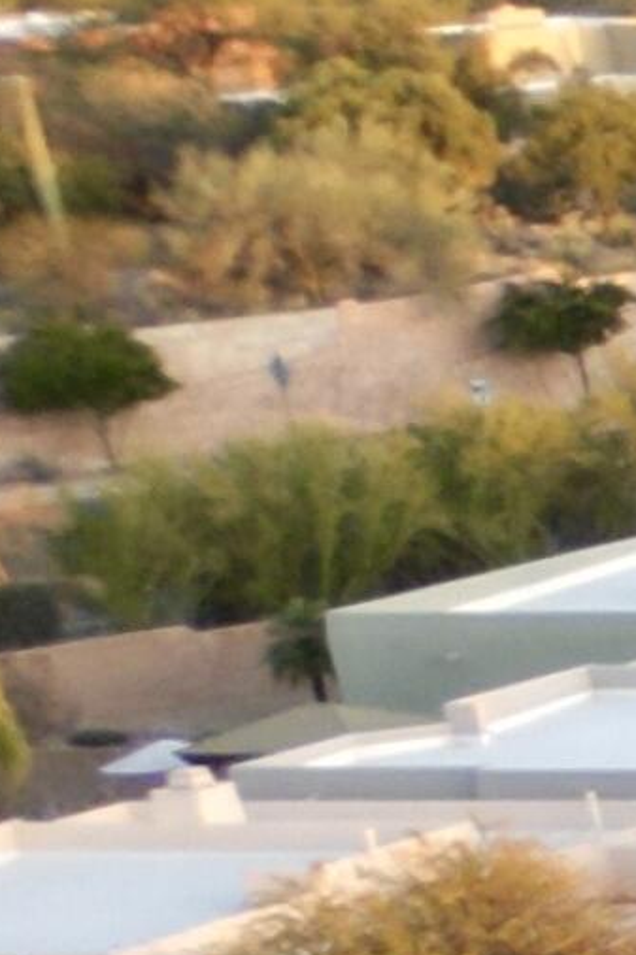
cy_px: 1534
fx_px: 3924
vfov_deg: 13.0
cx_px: 2787
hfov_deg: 6.7
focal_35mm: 148
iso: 110
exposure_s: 1/120
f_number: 1.7
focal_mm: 6.72
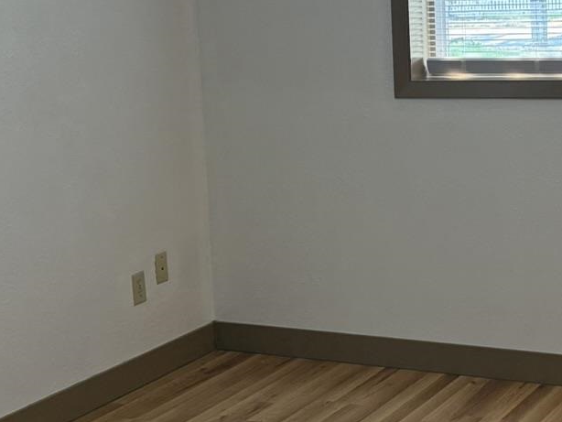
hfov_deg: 24.1
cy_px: 175
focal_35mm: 80
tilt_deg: -7.7
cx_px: 437
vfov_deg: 18.4
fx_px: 1299
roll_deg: +1.2
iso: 320
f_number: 1.78
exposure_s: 1/120
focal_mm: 6.76
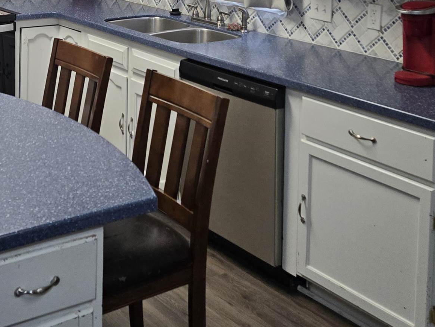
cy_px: -44
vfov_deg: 22.5
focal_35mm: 61
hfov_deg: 30.5
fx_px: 767
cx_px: 59
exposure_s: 1/120
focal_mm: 5.4
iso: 200
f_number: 1.8
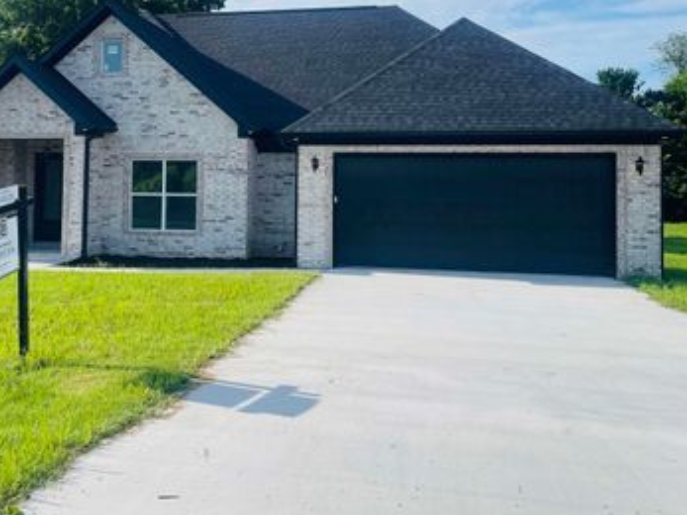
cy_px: 173
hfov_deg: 51.0
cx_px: 269
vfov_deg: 39.2
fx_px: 714
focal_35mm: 36
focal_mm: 5.1
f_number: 1.6
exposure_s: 1/3788
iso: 32
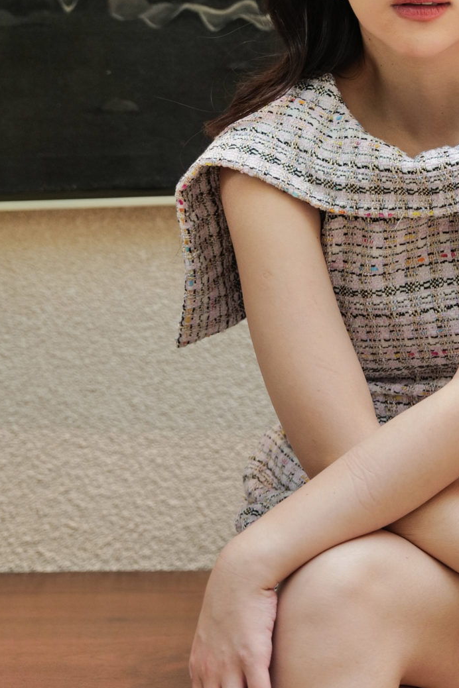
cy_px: 62
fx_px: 2123
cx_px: 464
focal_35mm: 111
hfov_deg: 12.2
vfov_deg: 18.1
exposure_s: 1/125
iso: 800
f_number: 2.8
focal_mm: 45
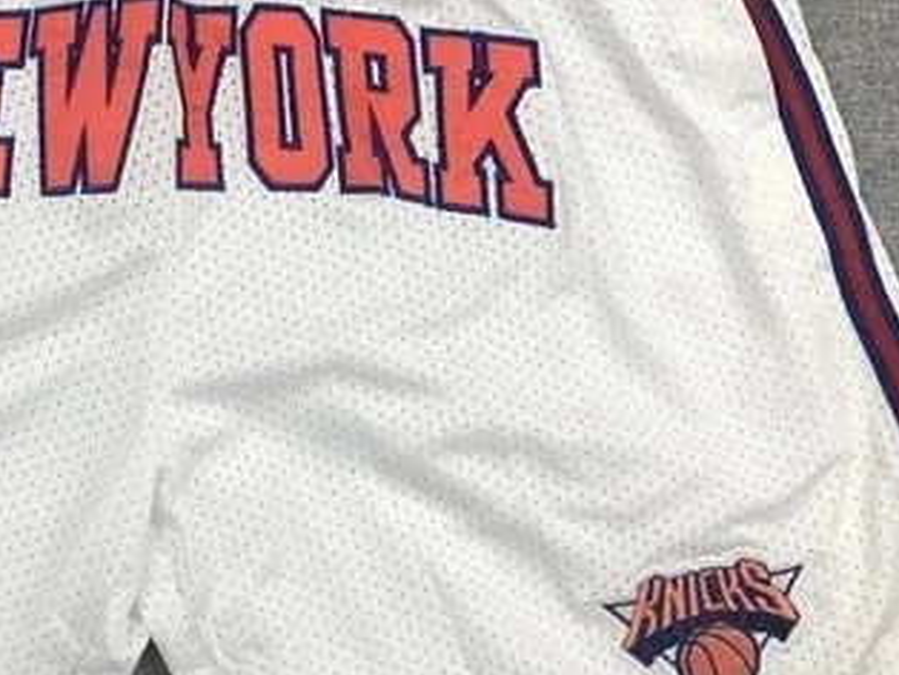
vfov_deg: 23.3
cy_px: 275
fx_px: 1637
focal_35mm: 63
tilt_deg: -84.0
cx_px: 153
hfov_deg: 29.8
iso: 25
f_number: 1.8
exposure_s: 1/100
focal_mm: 3.99
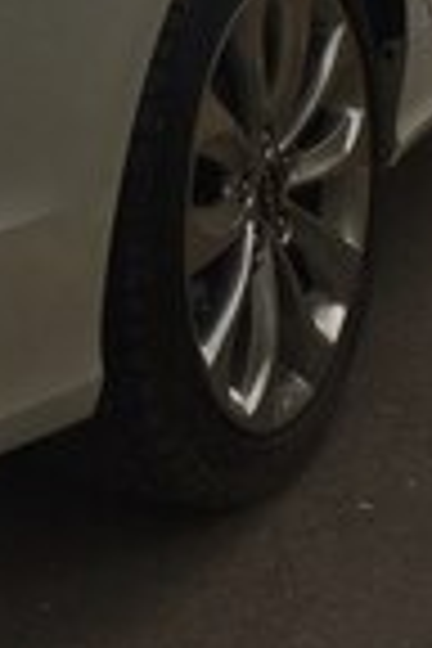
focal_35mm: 104
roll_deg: +6.3
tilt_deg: -8.6
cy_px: -266
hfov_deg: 13.1
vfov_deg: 17.9
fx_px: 1872
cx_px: 58
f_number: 2.2
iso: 32
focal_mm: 4.15
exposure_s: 1/641
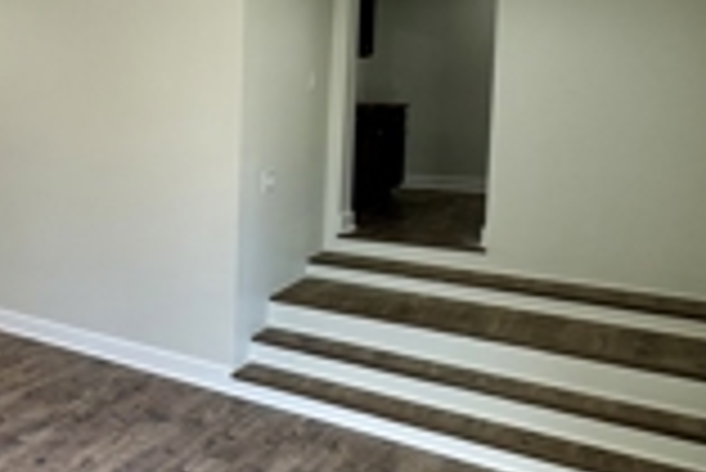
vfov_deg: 35.6
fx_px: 726
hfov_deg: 38.7
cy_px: 153
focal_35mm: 37
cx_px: -135
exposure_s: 1/120
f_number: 2.2
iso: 100
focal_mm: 2.22
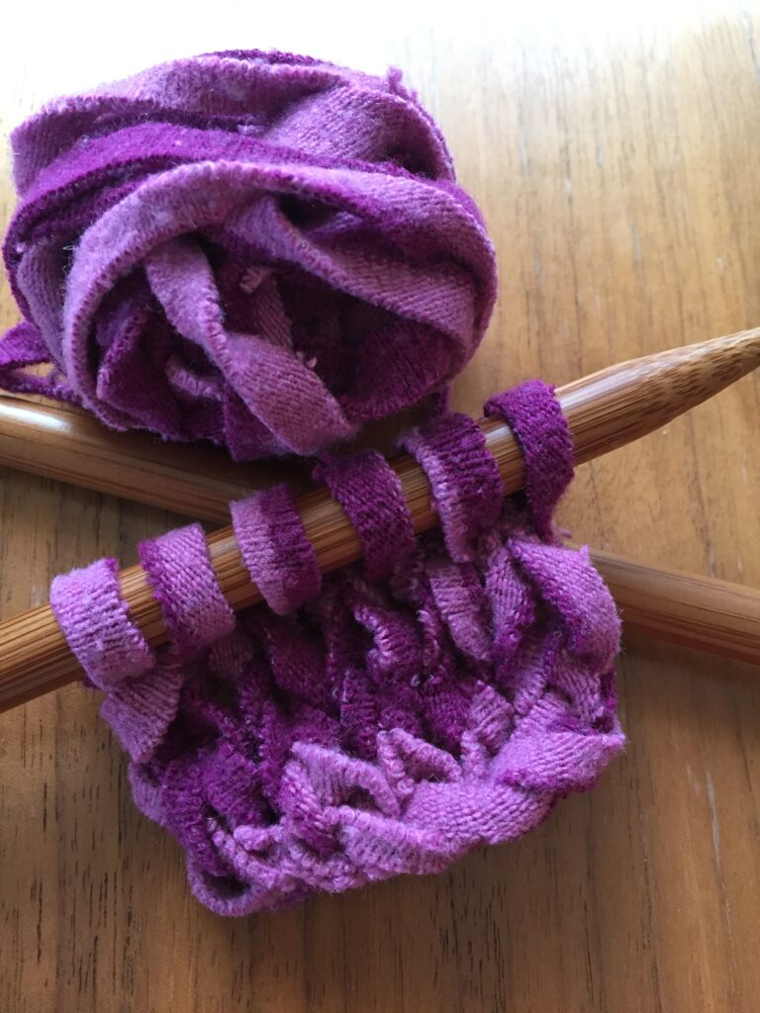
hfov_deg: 48.2
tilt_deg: -70.0
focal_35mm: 29
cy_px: 506
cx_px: 380
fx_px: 849
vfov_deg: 61.7
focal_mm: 4.15
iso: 200
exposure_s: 1/33
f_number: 2.2
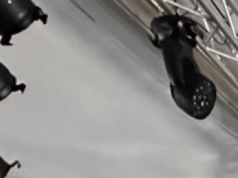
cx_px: 477
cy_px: 441
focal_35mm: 75
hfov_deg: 17.9
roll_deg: +0.3
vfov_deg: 13.5
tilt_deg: +9.2
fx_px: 515
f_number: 2.2
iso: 1250
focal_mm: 2.22
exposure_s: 1/52
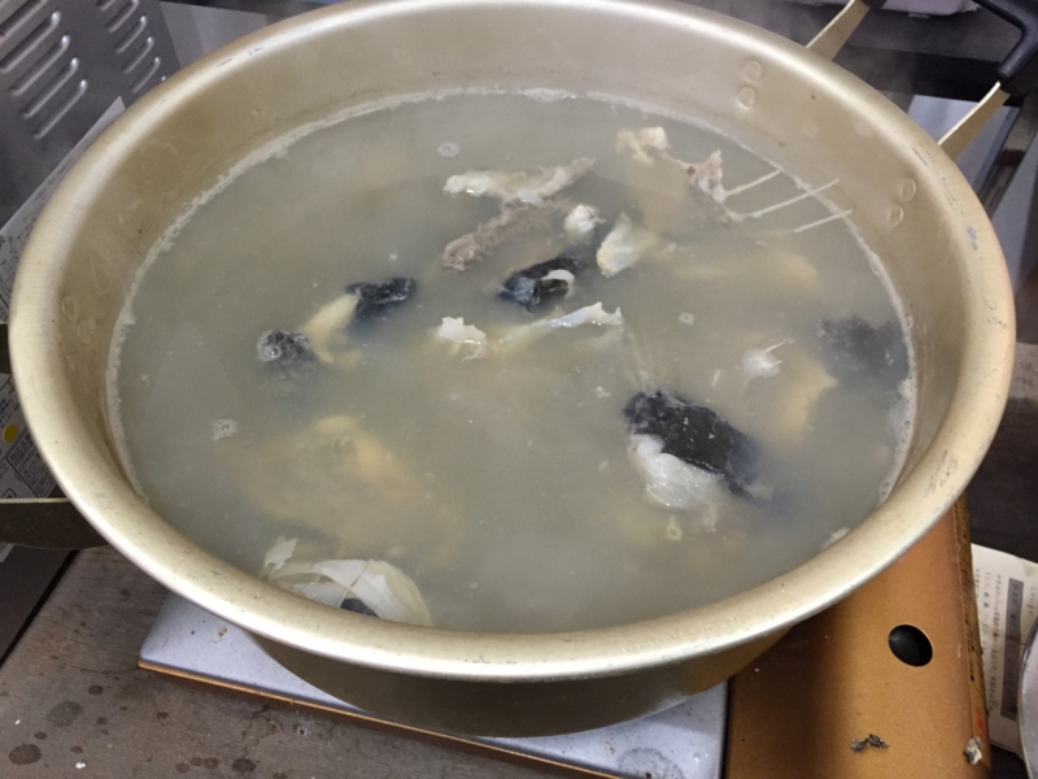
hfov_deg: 61.7
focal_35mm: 29
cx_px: 519
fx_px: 870
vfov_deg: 48.2
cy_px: 390
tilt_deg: -50.5
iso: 200
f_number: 2.2
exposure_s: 1/33
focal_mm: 4.15
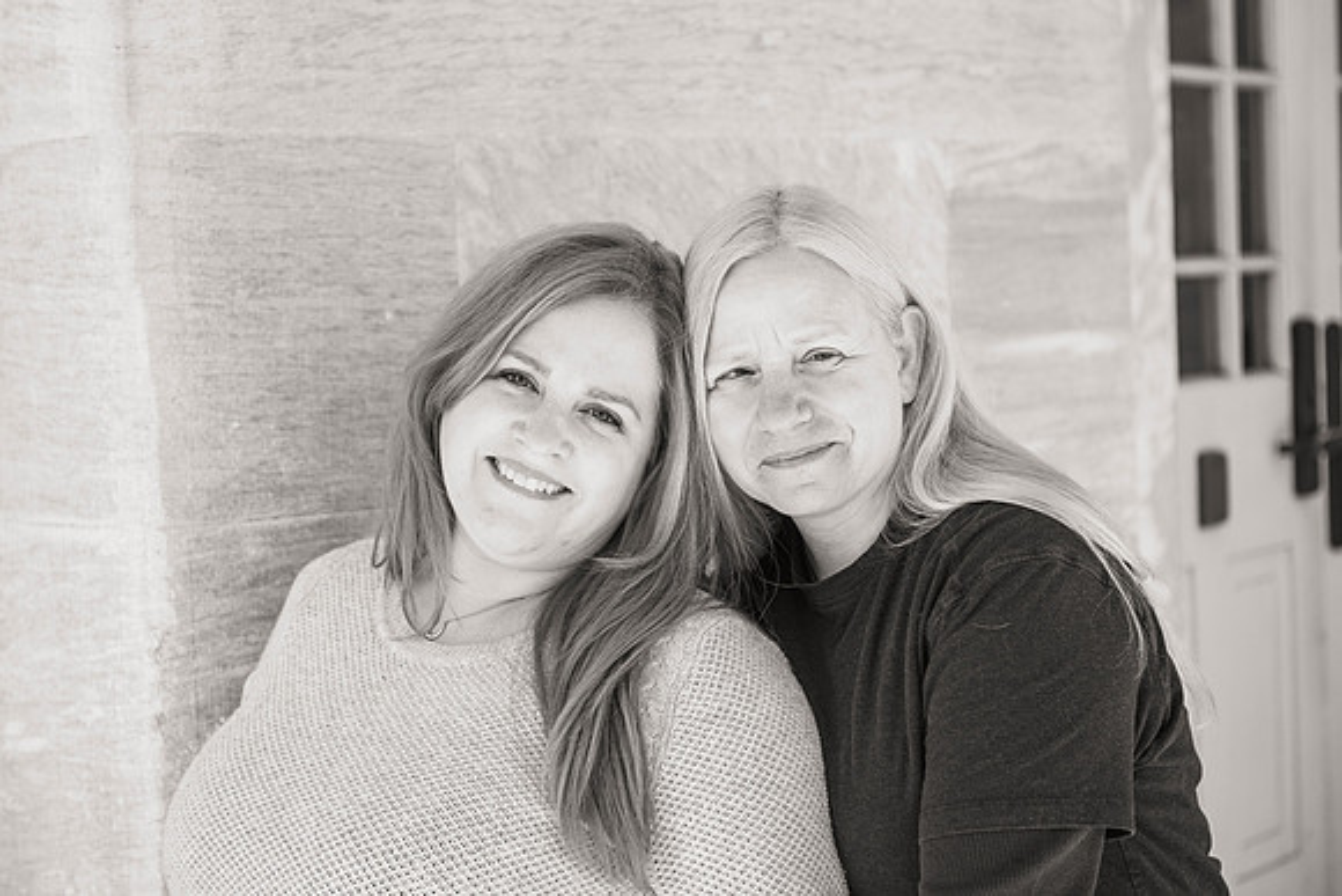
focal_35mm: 75
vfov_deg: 18.3
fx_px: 2782
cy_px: 418
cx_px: 627
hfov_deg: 27.1
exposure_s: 1/1250
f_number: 4
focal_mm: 70
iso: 400
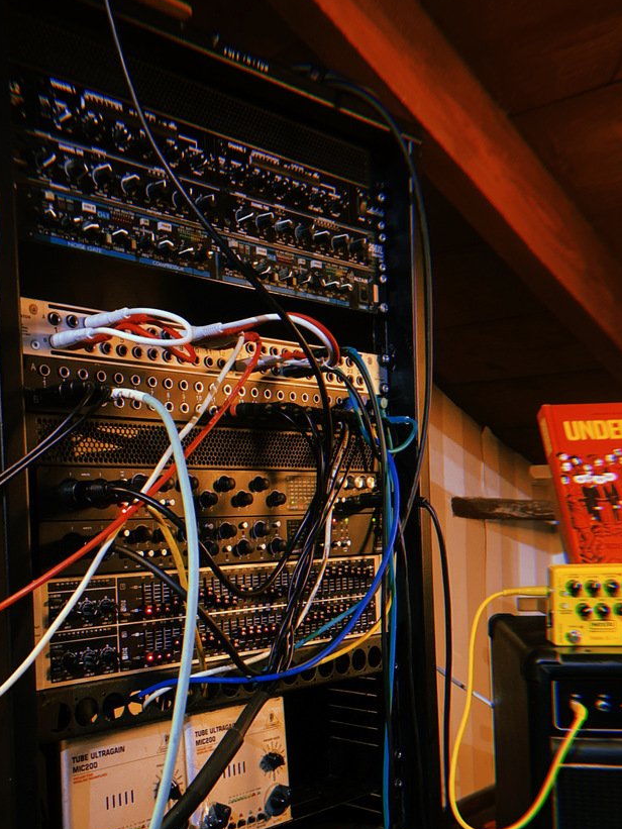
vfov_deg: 48.3
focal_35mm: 38
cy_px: 543
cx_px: 238
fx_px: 910
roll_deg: +2.8
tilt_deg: -0.6
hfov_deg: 37.5
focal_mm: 4.25
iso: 1000
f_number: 1.8
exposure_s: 1/25
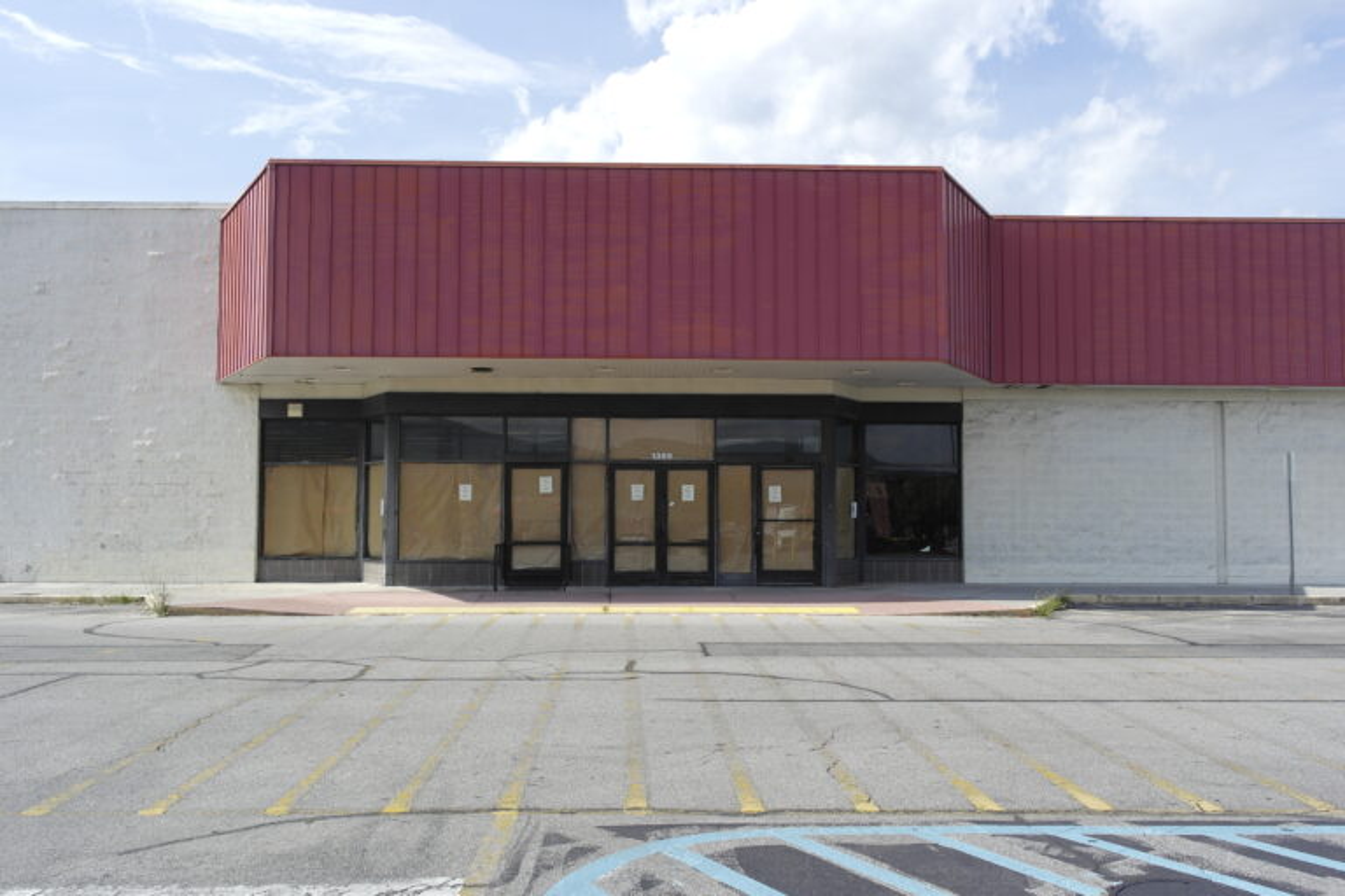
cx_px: 672
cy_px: 448
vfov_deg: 43.6
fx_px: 1121
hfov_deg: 61.9
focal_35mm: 30
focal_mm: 20
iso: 100
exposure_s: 1/250
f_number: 6.3
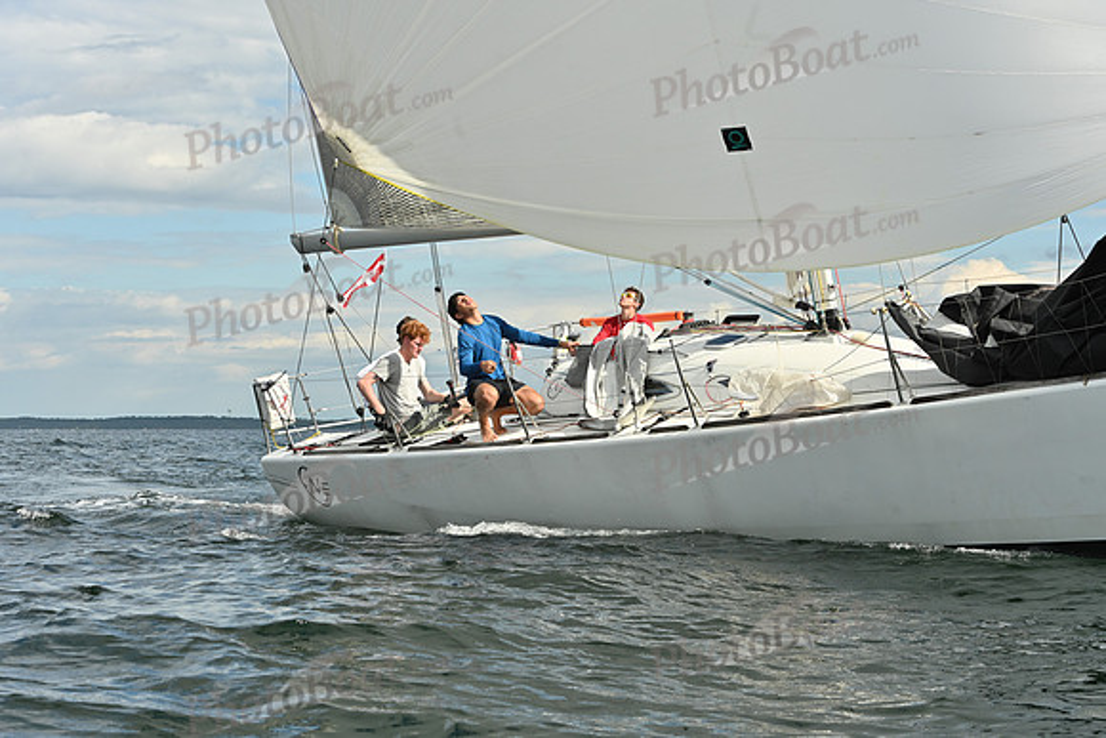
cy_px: 369
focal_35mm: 70
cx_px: 553
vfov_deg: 19.5
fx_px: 2151
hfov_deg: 28.8
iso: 250
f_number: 9
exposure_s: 1/800
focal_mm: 70
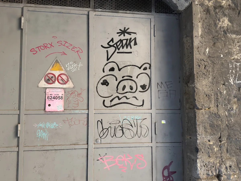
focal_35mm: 35
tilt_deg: +3.9
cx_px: 120
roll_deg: -0.3
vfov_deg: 40.7
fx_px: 244
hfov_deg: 52.6
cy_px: 90
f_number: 1.78
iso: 400
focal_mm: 6.76
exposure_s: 1/40
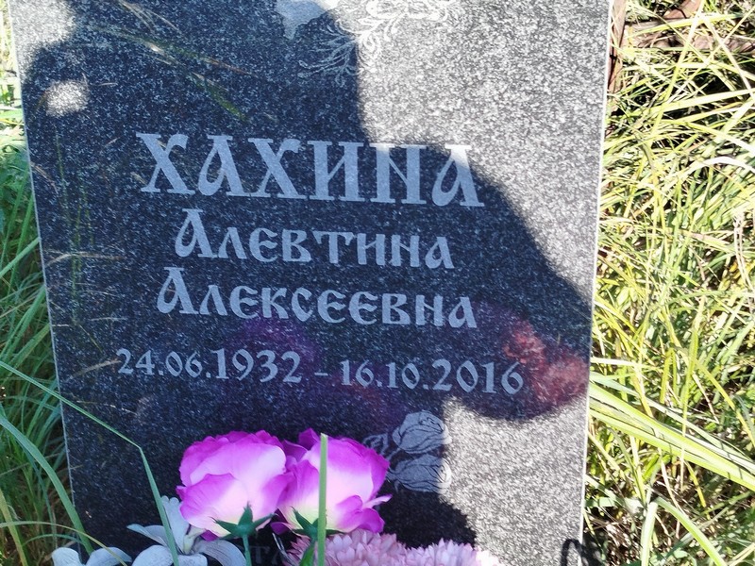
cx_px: 378
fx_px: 633
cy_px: 283
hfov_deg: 61.7
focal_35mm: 29
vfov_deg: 48.2
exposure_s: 1/115
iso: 50
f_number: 1.7
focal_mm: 5.31
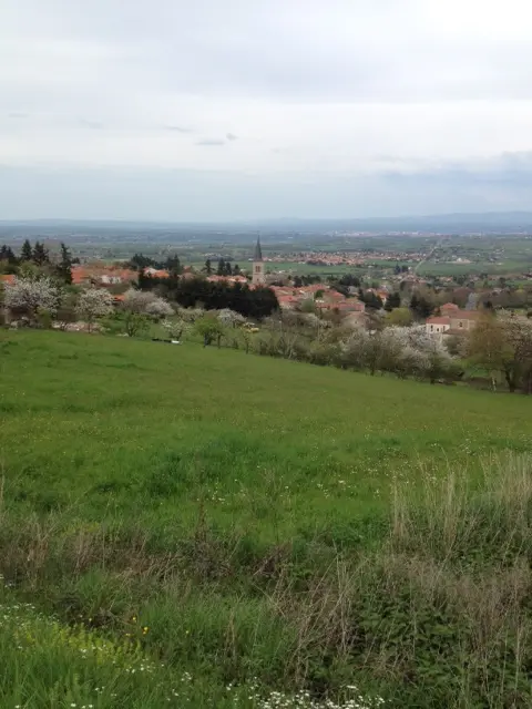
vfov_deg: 52.6
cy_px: 354
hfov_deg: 40.7
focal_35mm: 35
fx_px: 717
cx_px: 266
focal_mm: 4.28
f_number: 2.4
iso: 50
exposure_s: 1/726
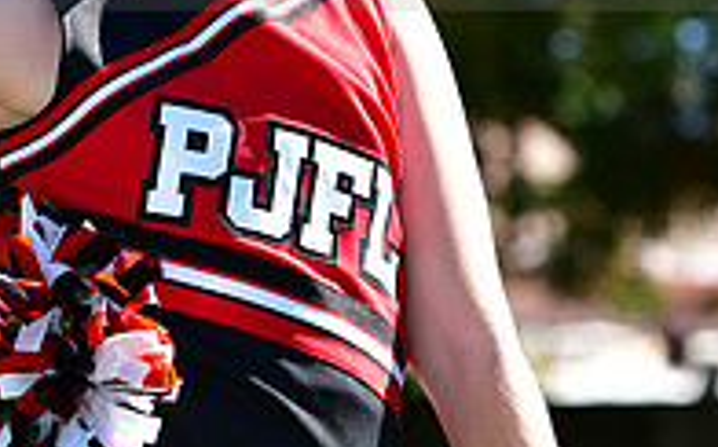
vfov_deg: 2.6
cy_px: -106
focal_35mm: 498
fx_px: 9734
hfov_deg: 4.2
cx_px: 119
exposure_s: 1/800
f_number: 4.5
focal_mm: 110
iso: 400
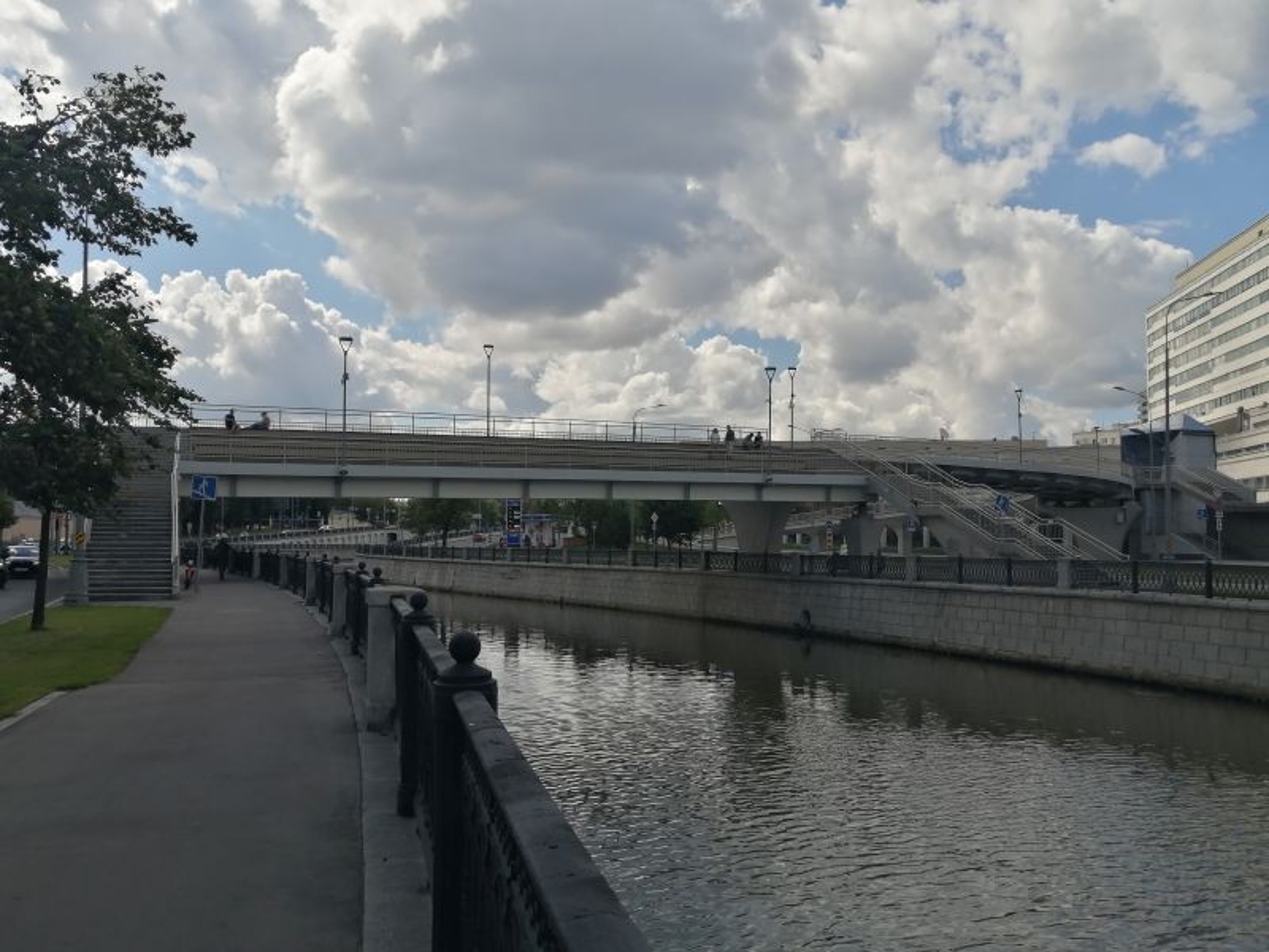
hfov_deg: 58.4
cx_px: 634
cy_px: 476
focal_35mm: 31
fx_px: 1136
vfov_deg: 45.4
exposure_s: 1/2907
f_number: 1.8
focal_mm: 3.62
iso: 50
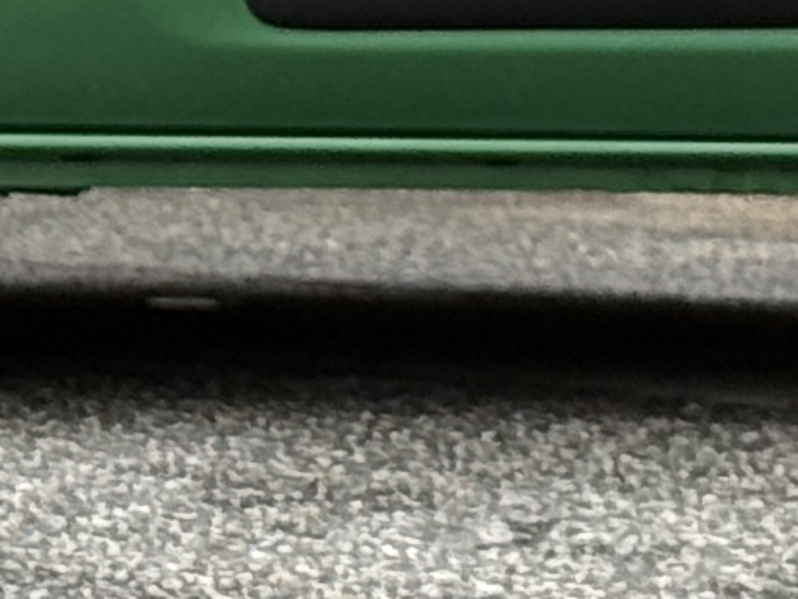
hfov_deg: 5.2
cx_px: -538
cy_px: -767
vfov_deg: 3.9
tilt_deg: +1.3
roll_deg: -1.5
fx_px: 8762
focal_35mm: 380
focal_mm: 6.76
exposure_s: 1/1513
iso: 80
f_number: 1.78
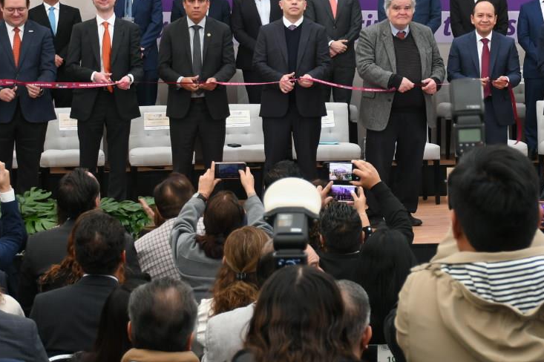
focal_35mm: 115
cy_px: 75
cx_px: 436
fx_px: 1737
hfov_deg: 17.6
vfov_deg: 11.9
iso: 320
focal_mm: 35
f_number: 4.2
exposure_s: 1/100
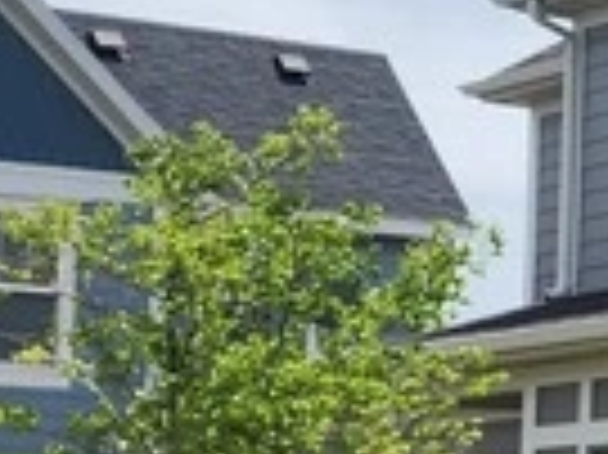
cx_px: 1675
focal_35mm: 171
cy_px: 310
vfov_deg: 8.7
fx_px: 3001
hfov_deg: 9.6
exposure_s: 1/1978
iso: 12
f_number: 1.8
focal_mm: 6.4
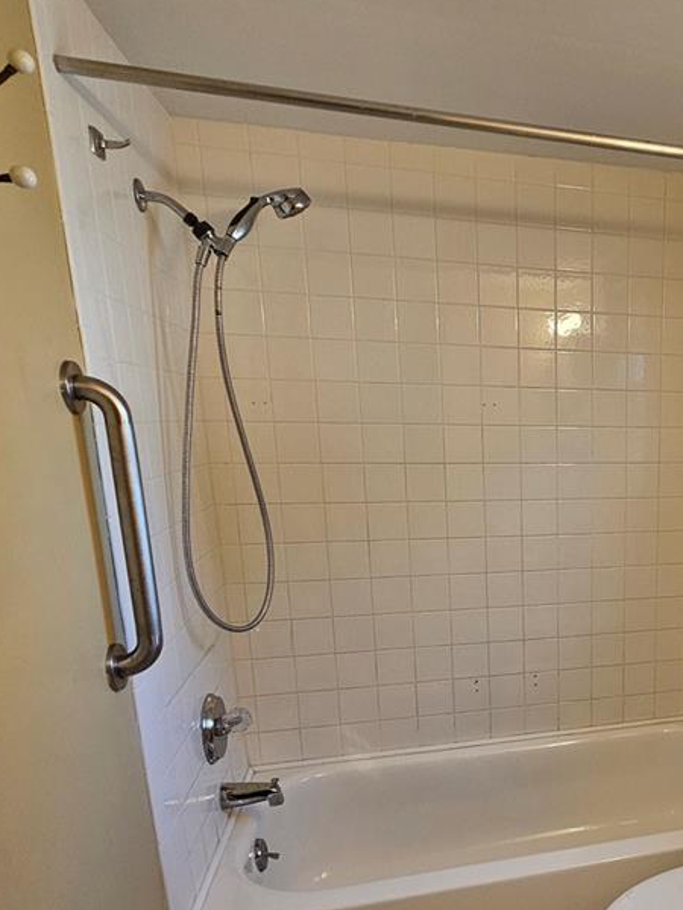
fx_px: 684
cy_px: 584
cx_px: 641
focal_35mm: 26
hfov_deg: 46.7
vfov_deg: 66.0
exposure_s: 1/60
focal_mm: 2.2
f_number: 2.2
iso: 100
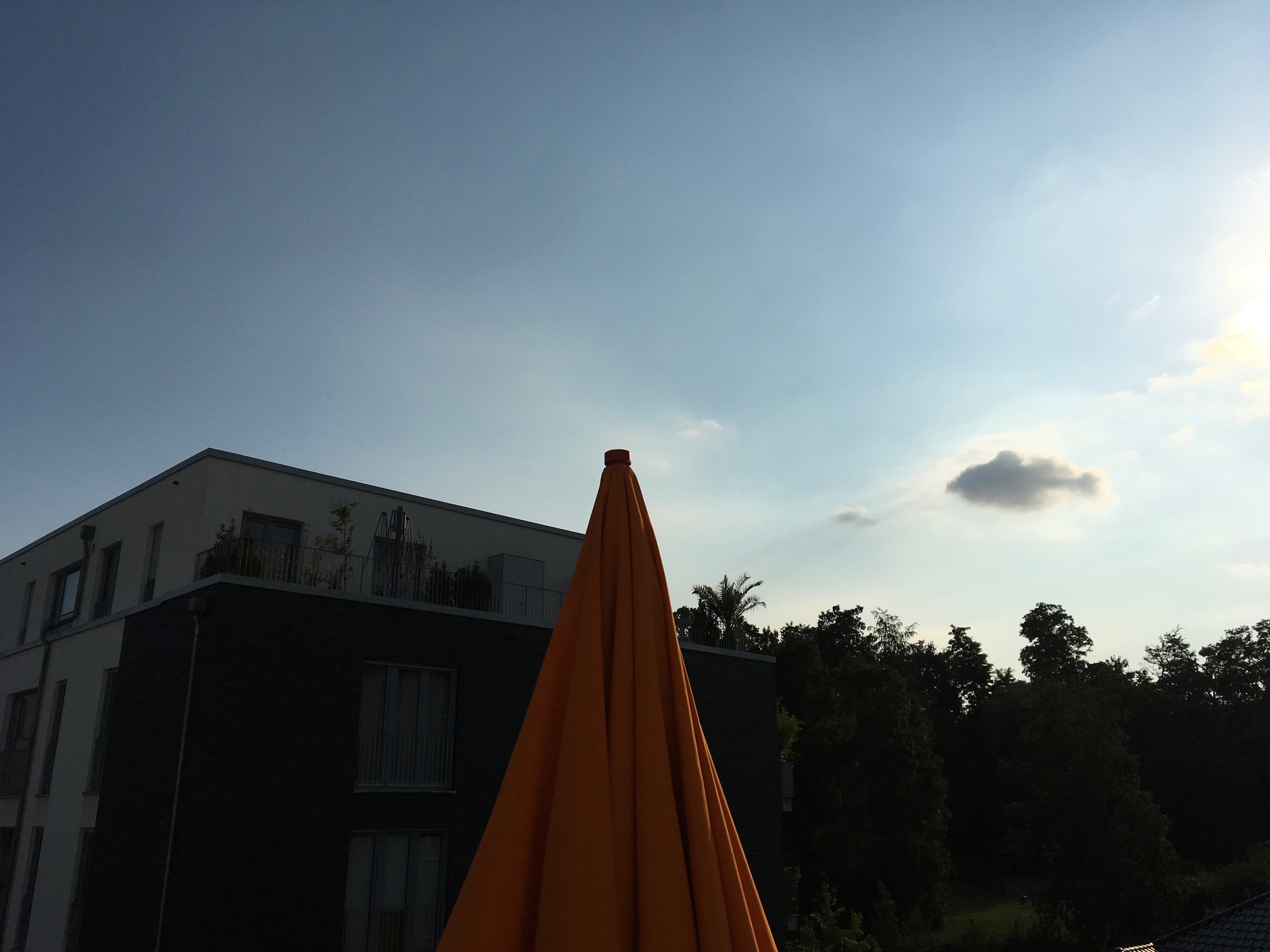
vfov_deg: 48.2
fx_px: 1064
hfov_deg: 61.7
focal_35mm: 29
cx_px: 635
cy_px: 476
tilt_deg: +18.2
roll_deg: +0.6
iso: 25
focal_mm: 4.15
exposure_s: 1/8547
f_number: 2.2
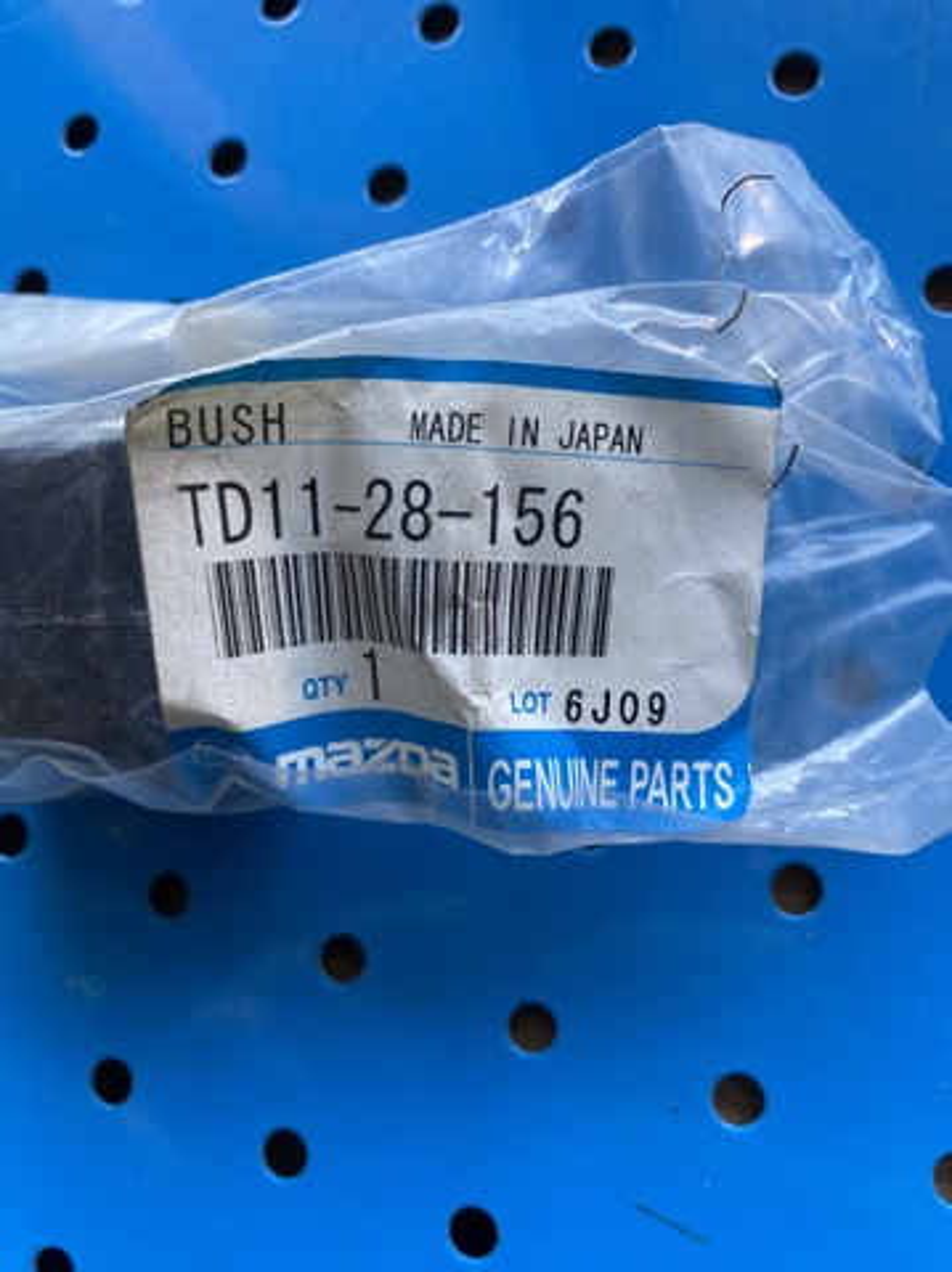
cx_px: 476
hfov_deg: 54.8
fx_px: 918
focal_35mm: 25
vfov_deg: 69.4
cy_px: 636
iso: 100
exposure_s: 1/122
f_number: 1.8
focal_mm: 4.25
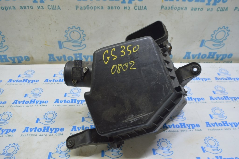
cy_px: 80
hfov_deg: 67.4
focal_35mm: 27
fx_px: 179
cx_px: 120
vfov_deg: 47.9
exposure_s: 1/20
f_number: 5.6
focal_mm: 18
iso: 400
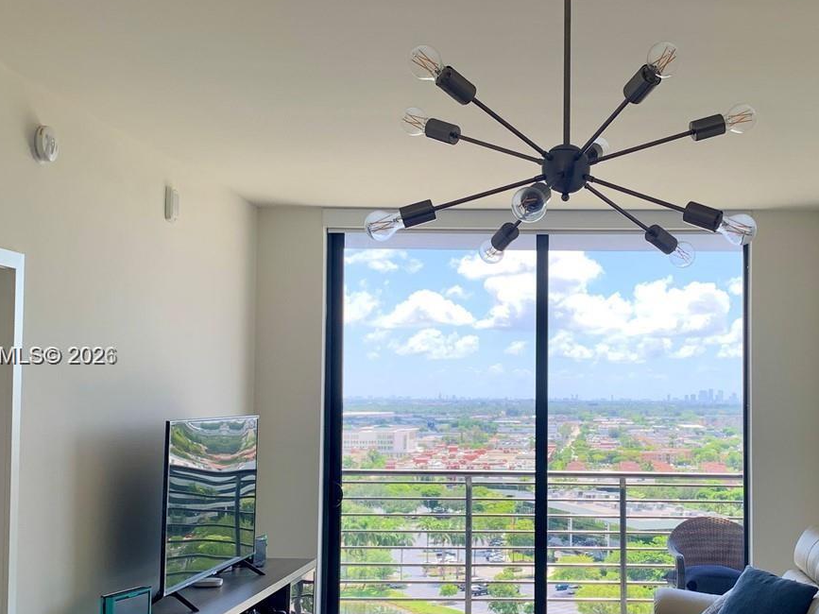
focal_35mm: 48
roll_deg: -0.8
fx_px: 1136
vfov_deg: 30.2
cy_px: 357
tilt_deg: +1.4
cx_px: 578
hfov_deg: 39.0
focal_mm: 4.25
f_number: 1.8
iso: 25
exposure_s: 1/160
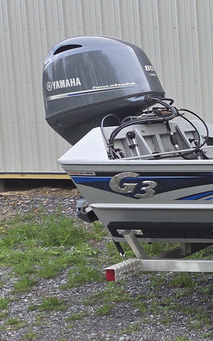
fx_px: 678
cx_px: 492
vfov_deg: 28.2
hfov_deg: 13.6
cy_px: 177
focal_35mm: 73
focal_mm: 5.4
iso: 64
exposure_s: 1/359
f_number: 1.8
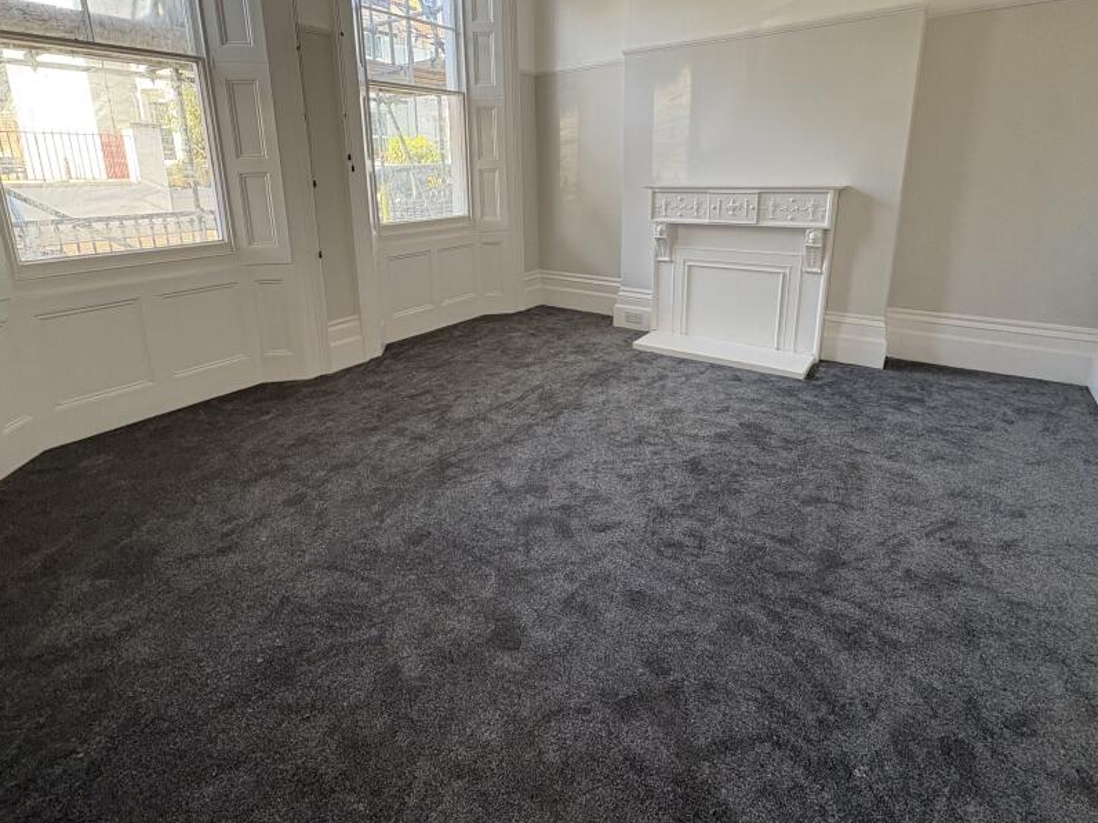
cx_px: 538
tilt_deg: -12.8
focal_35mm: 18
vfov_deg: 70.3
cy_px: 303
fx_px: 571
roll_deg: +1.1
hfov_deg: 87.7
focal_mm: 2.22
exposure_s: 1/99
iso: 125
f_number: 2.2
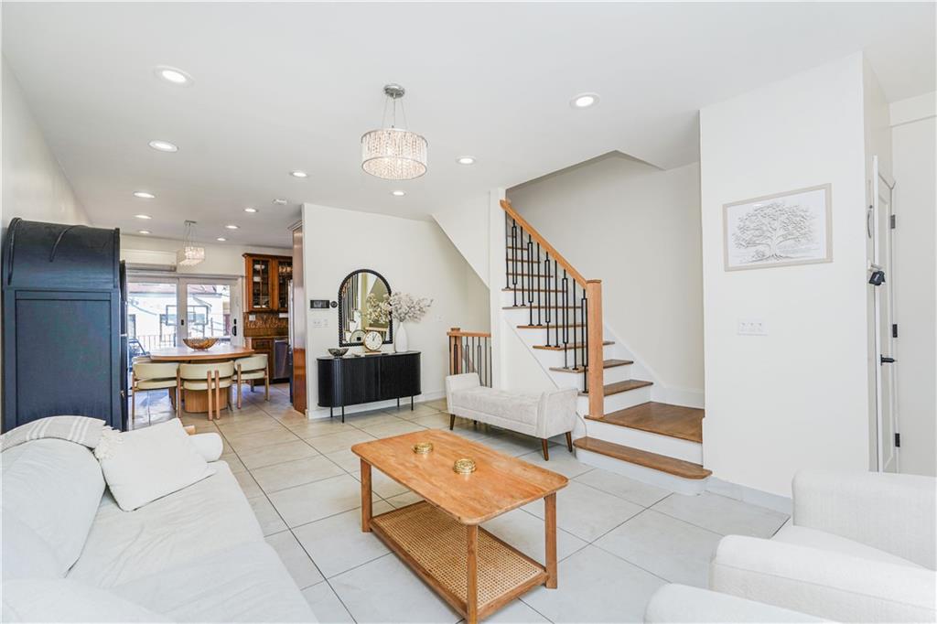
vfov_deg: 73.7
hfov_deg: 96.8
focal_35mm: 16
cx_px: 468
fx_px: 416
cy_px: 312
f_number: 5
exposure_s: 1/50
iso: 64
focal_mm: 16
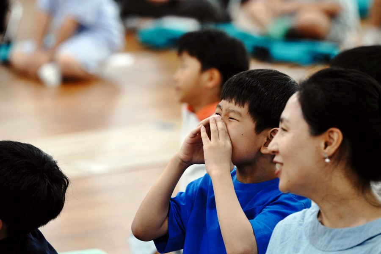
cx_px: 190
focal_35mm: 200
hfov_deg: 10.3
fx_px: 2117
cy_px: 127
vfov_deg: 6.9
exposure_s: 1/160
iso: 2000
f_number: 4.5
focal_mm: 200
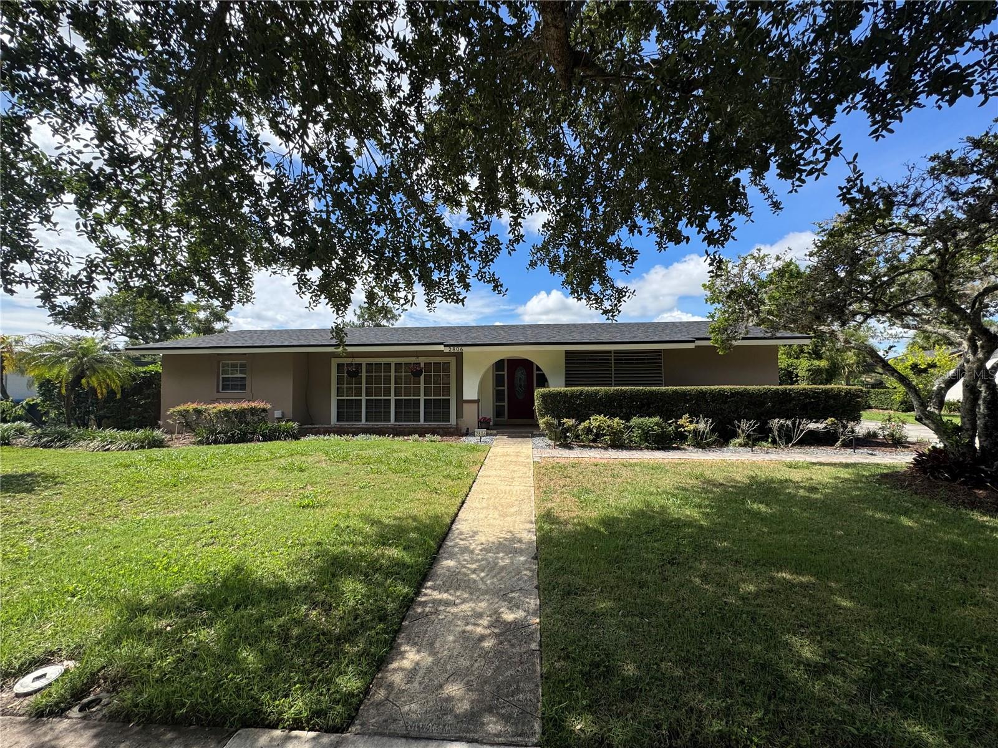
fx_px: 404
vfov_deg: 85.7
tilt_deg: +2.8
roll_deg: -0.6
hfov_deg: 102.1
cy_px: 374
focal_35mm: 14
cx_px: 499
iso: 50
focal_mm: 2.22
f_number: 2.2
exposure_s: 1/1299
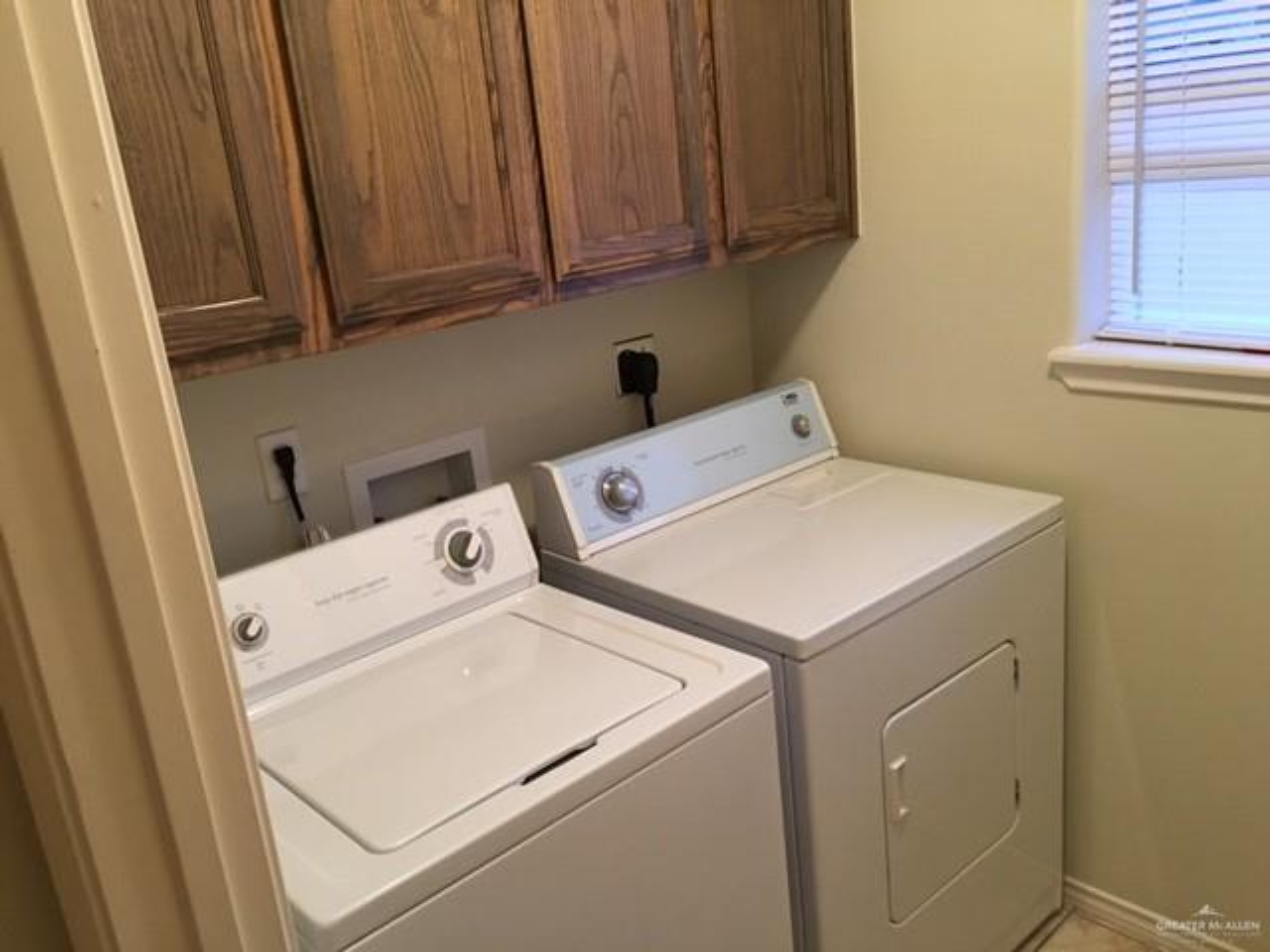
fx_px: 1064
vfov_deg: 48.2
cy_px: 476
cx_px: 635
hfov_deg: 61.7
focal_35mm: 29
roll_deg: +5.5
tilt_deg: -17.0
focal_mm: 4.15
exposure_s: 1/4
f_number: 2.2
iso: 50
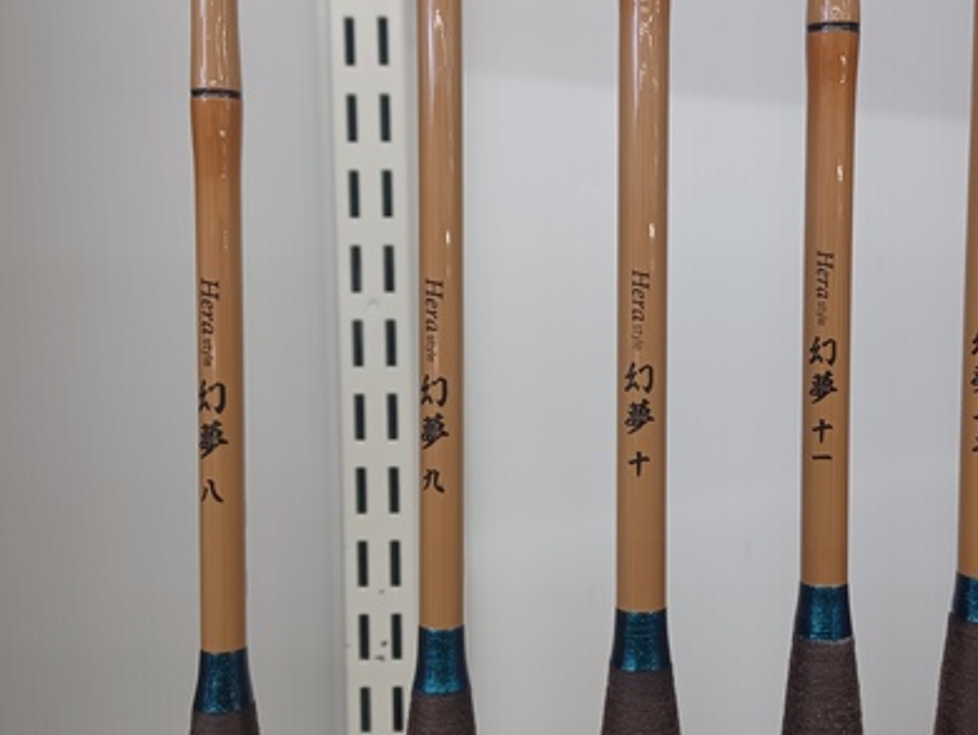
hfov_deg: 45.4
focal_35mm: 41
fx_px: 1159
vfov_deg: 35.1
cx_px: 597
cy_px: 304
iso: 160
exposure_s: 1/50
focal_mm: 4.6
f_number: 1.8
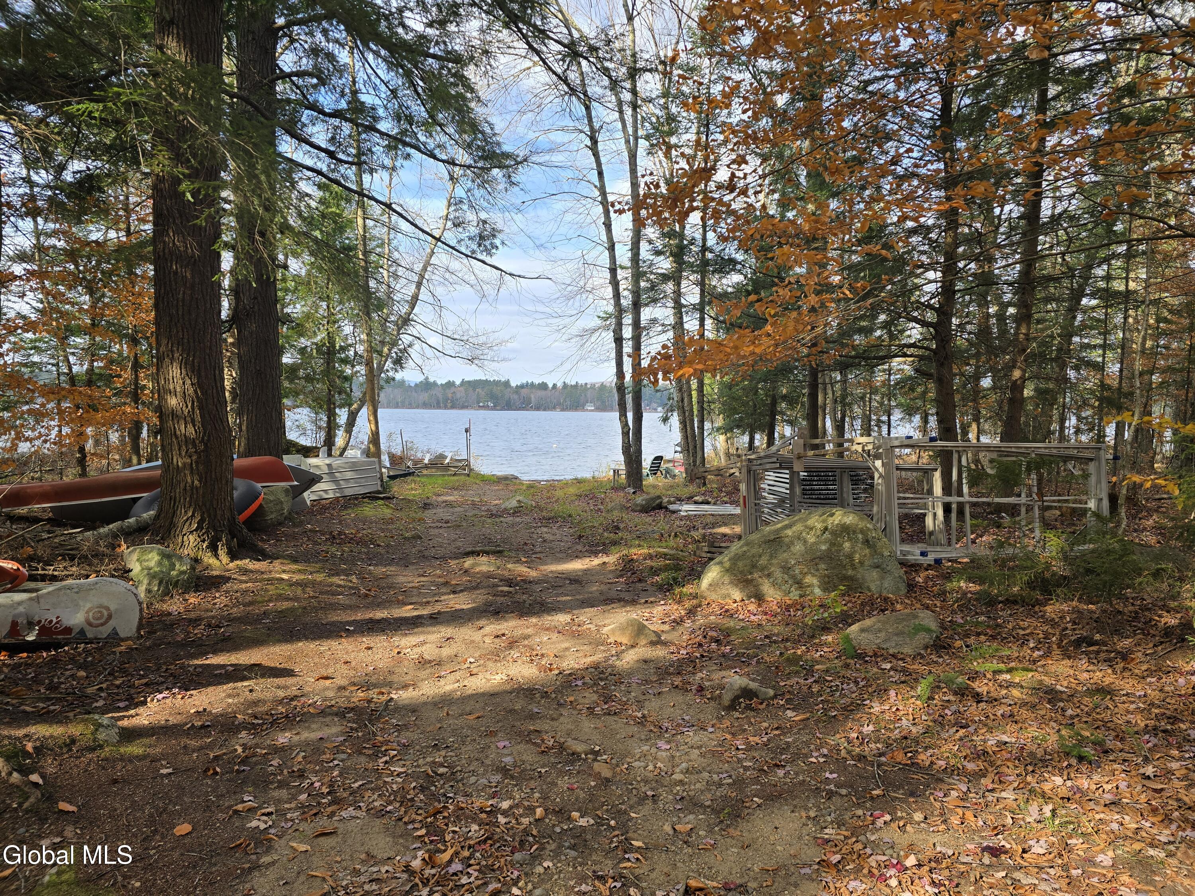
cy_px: 448
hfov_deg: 73.9
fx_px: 794
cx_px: 598
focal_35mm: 23
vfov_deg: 58.9
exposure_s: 1/293
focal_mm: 6.3
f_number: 1.7
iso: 12
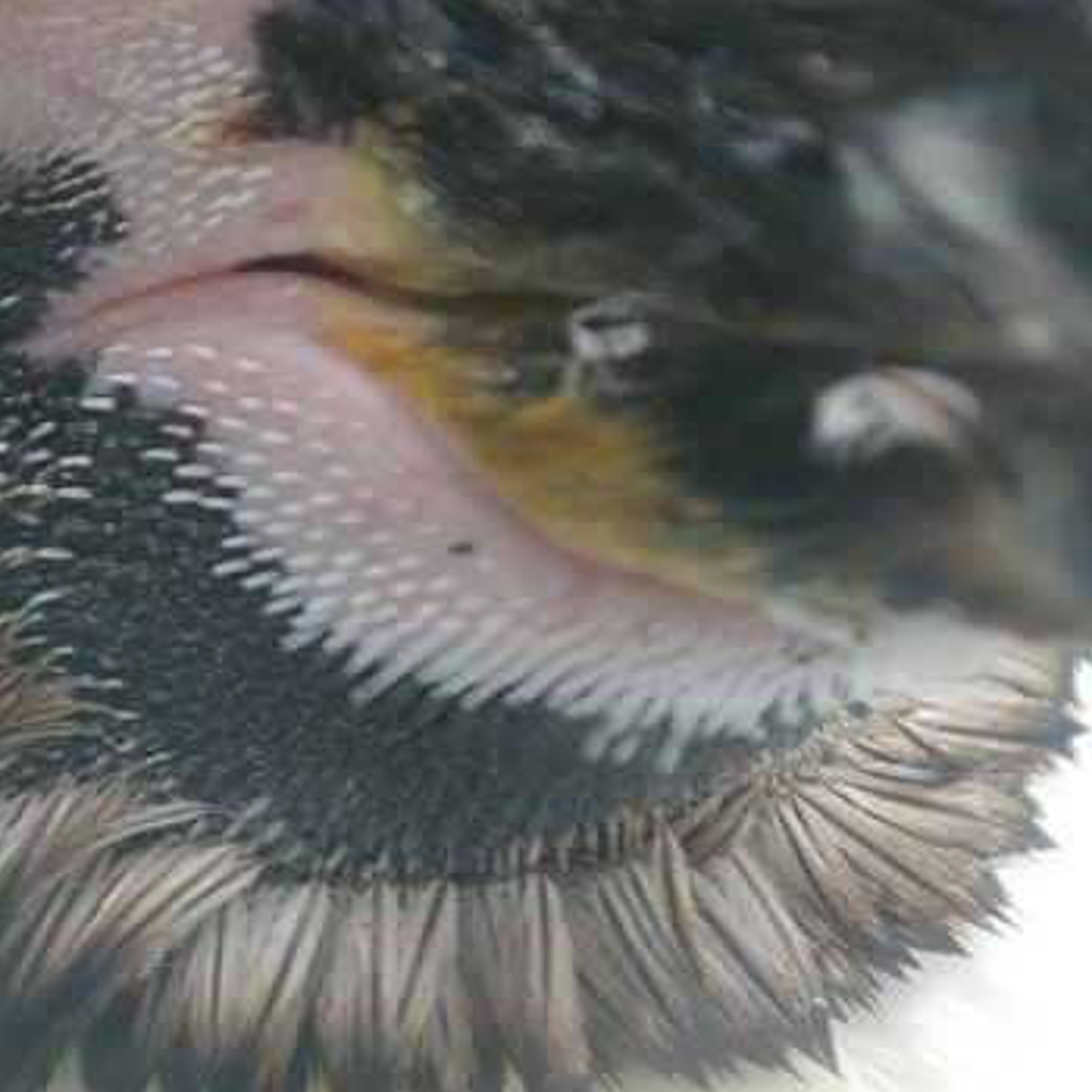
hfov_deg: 2.4
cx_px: 197
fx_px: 26054
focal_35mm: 730
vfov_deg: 2.4
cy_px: 477
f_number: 6.3
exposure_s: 1/320
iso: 800
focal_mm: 250
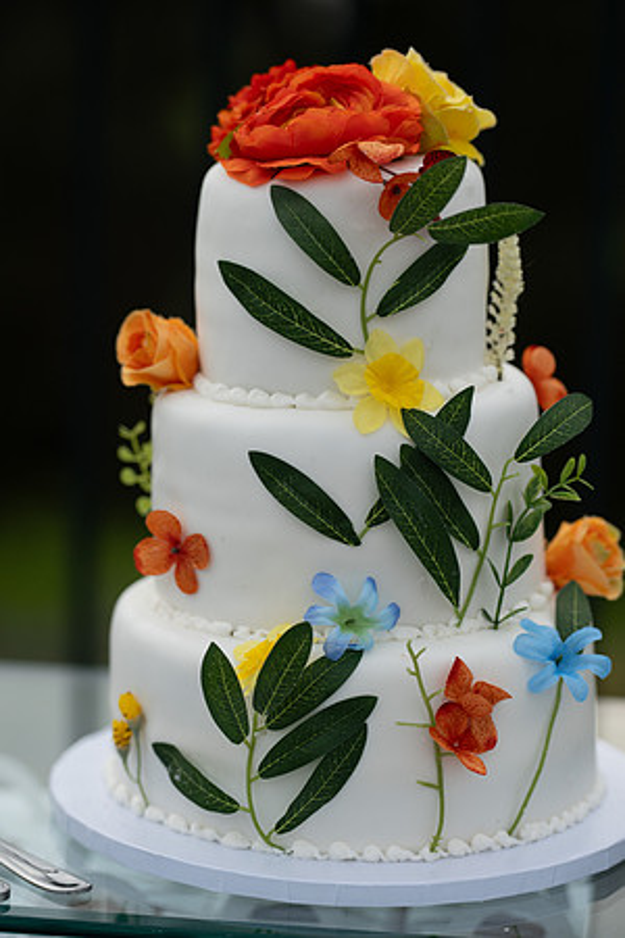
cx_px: 312
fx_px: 3385
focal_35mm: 130
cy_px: 469
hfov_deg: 10.5
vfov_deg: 15.8
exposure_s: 1/2500
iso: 400
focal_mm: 130
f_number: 2.8
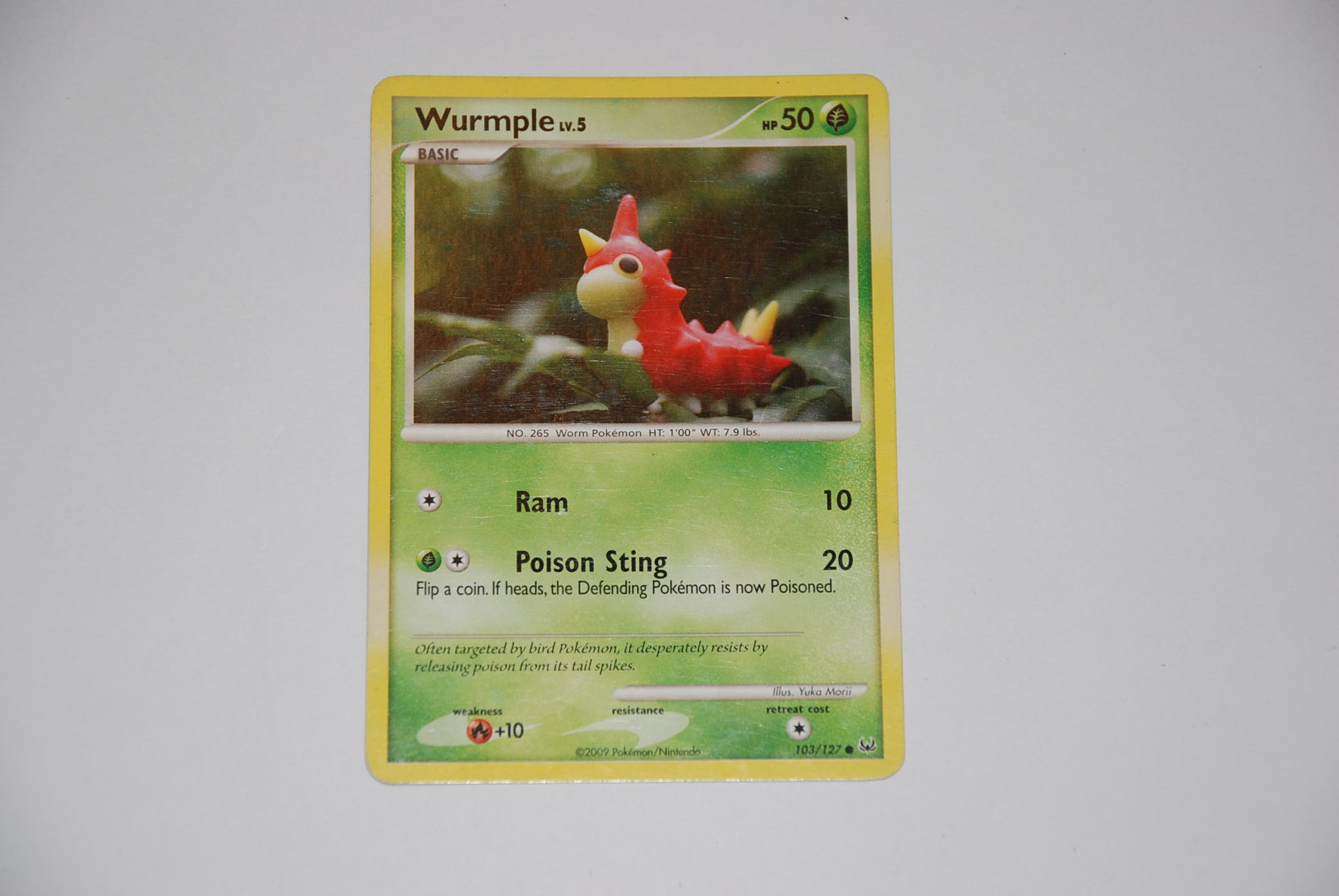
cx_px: 670
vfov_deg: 10.2
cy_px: 448
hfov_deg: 15.2
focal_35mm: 135
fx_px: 5027
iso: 200
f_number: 5.6
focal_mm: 90
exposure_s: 1/60
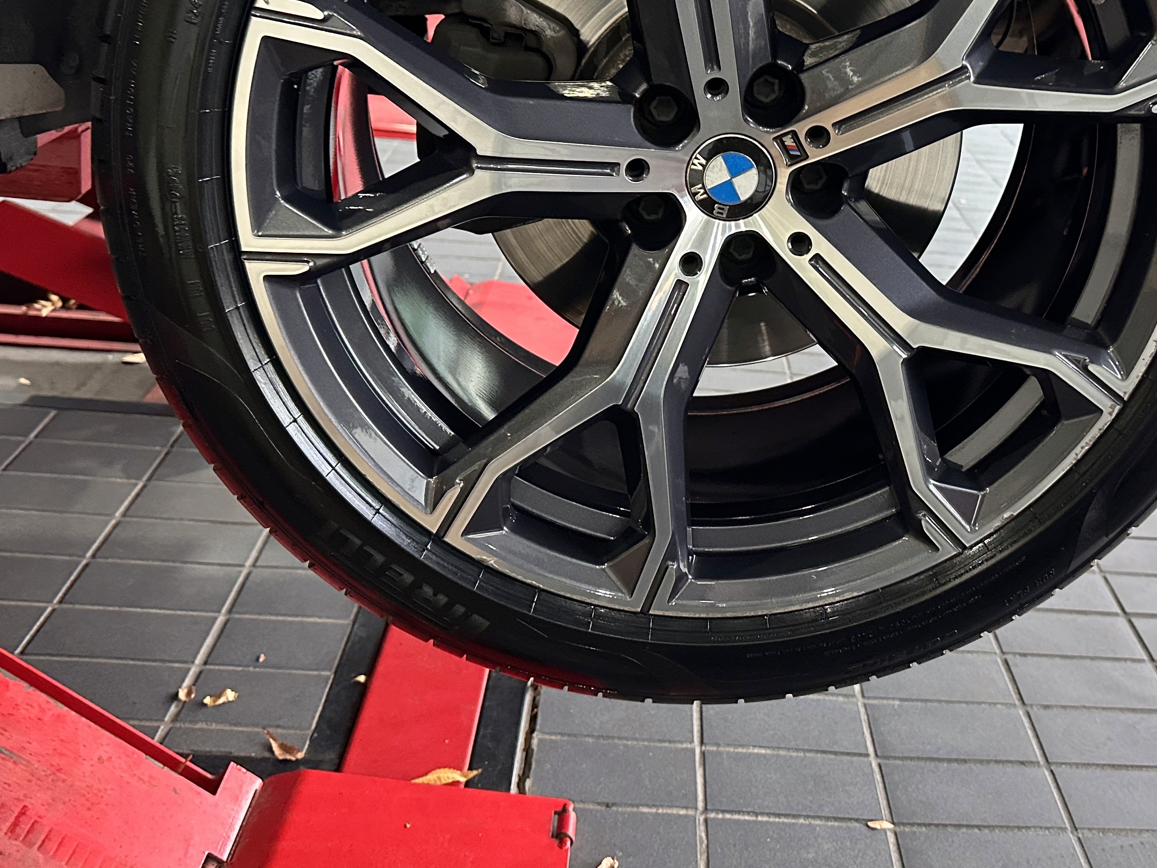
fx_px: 1304
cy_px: 228
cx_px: 738
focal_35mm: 39
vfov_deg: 36.1
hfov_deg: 47.3
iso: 500
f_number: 1.78
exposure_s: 1/60
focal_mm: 6.86
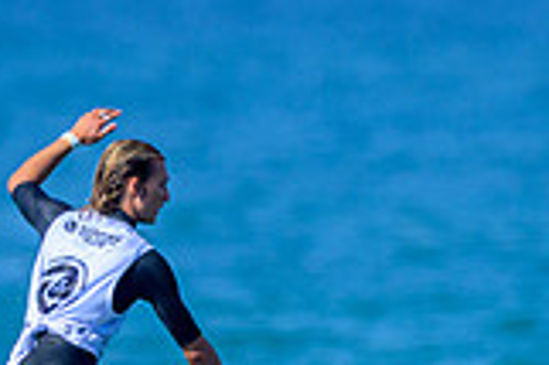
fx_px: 60297
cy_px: 445
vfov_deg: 0.3
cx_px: 93
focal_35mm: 3958
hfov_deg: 0.5
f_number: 6.3
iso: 280
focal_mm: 800
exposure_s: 1/2000
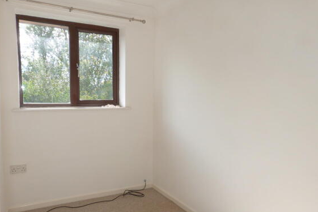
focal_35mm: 27
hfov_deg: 67.4
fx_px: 238
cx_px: 163
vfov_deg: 47.8
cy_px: 122
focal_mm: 4.5
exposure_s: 1/160
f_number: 4
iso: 100
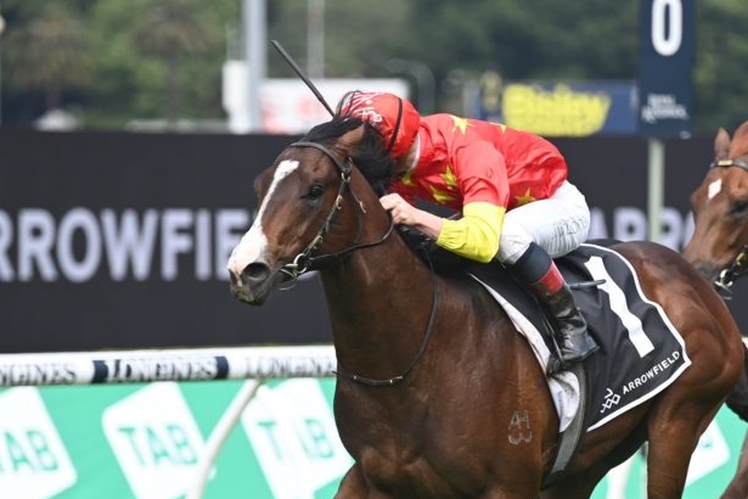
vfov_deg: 2.6
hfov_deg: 3.9
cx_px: 468
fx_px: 11074
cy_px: 396
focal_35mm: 533
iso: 720
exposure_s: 1/1600
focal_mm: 320
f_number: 5.6
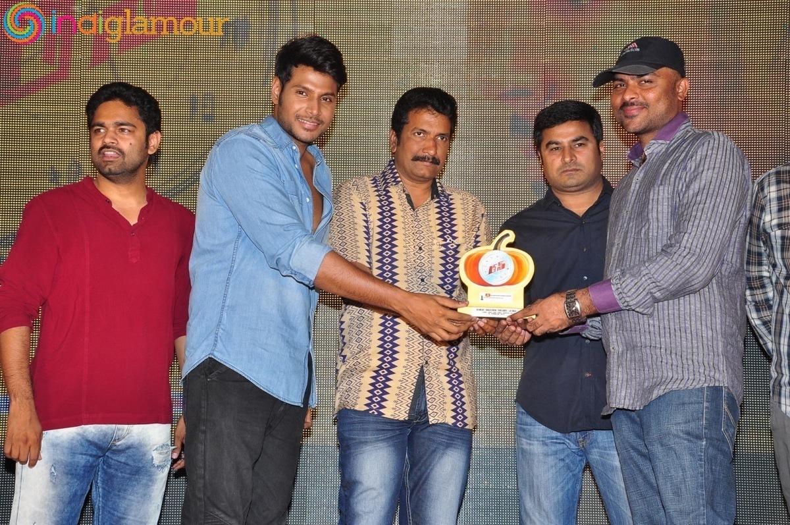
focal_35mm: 75
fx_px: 1644
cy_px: 262
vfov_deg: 18.1
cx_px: 395
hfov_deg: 27.0
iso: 500
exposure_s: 1/125
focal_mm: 50
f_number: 7.1
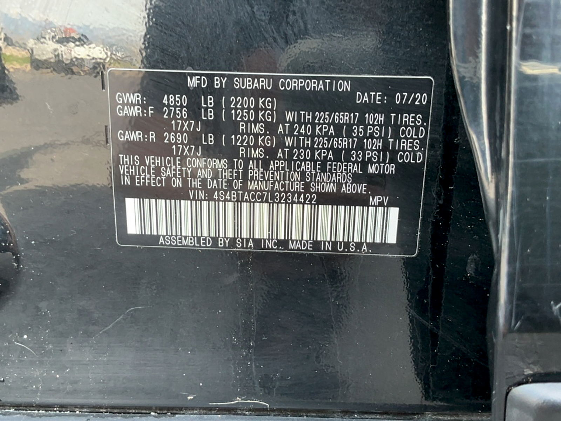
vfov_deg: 46.8
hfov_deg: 60.0
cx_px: 280
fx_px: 486
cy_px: 210
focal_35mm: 30
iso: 64
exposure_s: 1/60
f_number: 1.8
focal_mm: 3
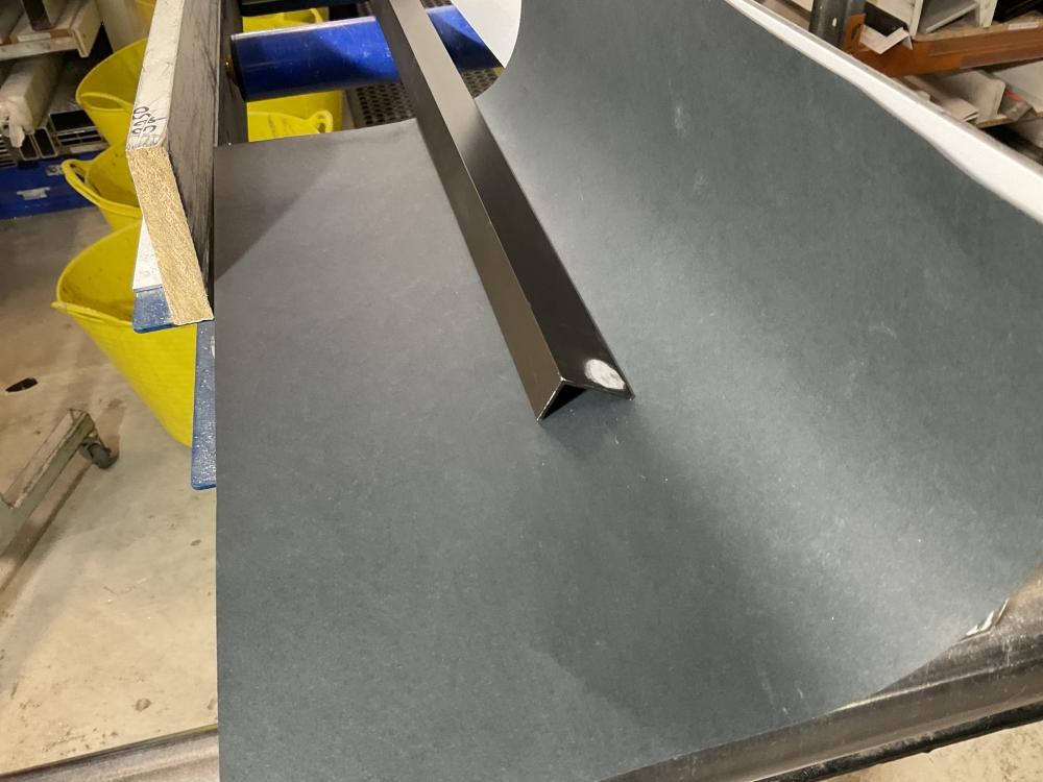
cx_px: 522
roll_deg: +3.9
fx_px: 874
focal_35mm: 29
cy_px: 391
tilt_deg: -42.2
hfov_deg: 61.7
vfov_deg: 48.2
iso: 125
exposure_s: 1/50
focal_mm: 3
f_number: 1.8
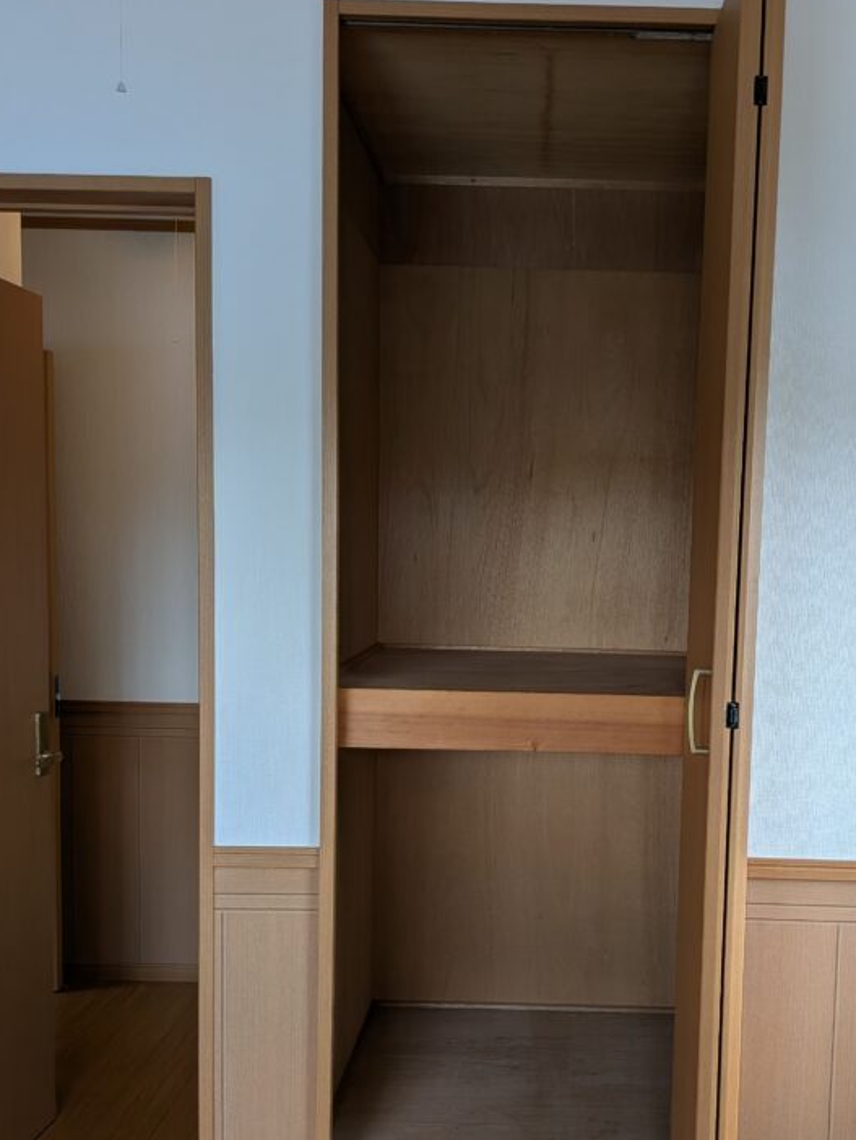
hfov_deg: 40.4
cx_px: 549
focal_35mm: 35
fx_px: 1153
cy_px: 659
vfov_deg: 52.4
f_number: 1.7
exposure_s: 1/100
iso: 50
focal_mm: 4.53
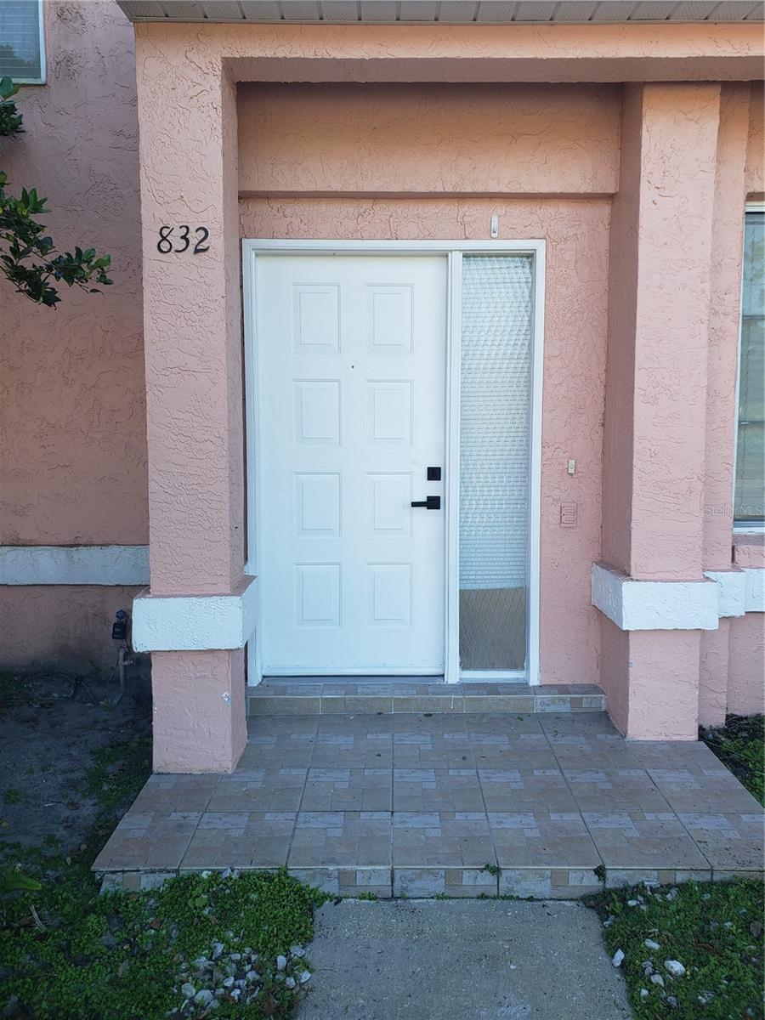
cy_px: 510
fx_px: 766
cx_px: 382
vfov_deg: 67.3
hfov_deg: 53.1
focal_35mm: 26
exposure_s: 1/184
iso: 50
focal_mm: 4.3
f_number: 2.4
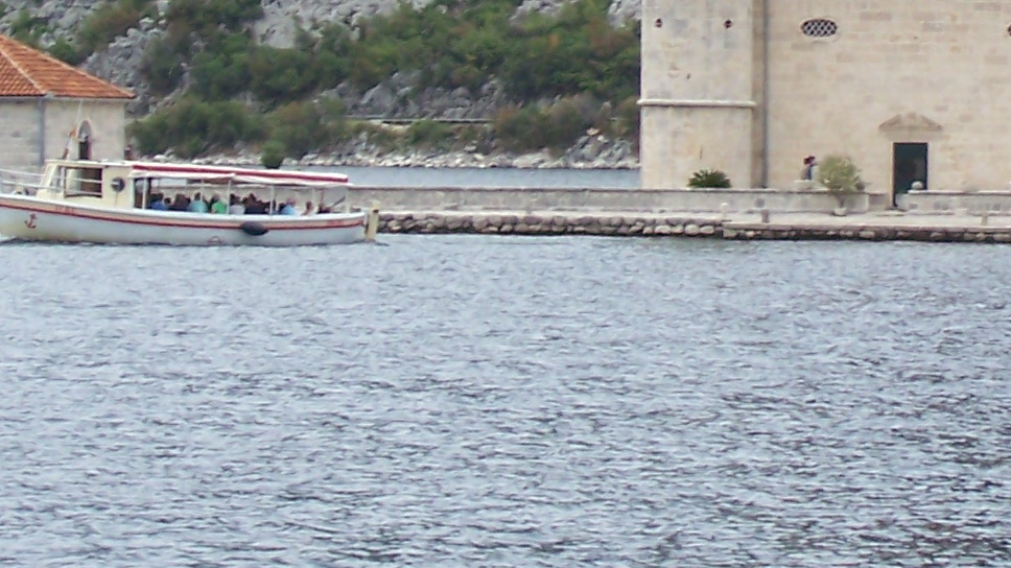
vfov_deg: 5.9
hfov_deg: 10.5
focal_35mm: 204
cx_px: 903
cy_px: -93
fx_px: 5468
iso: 64
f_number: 3.1
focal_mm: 9.8
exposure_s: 1/320
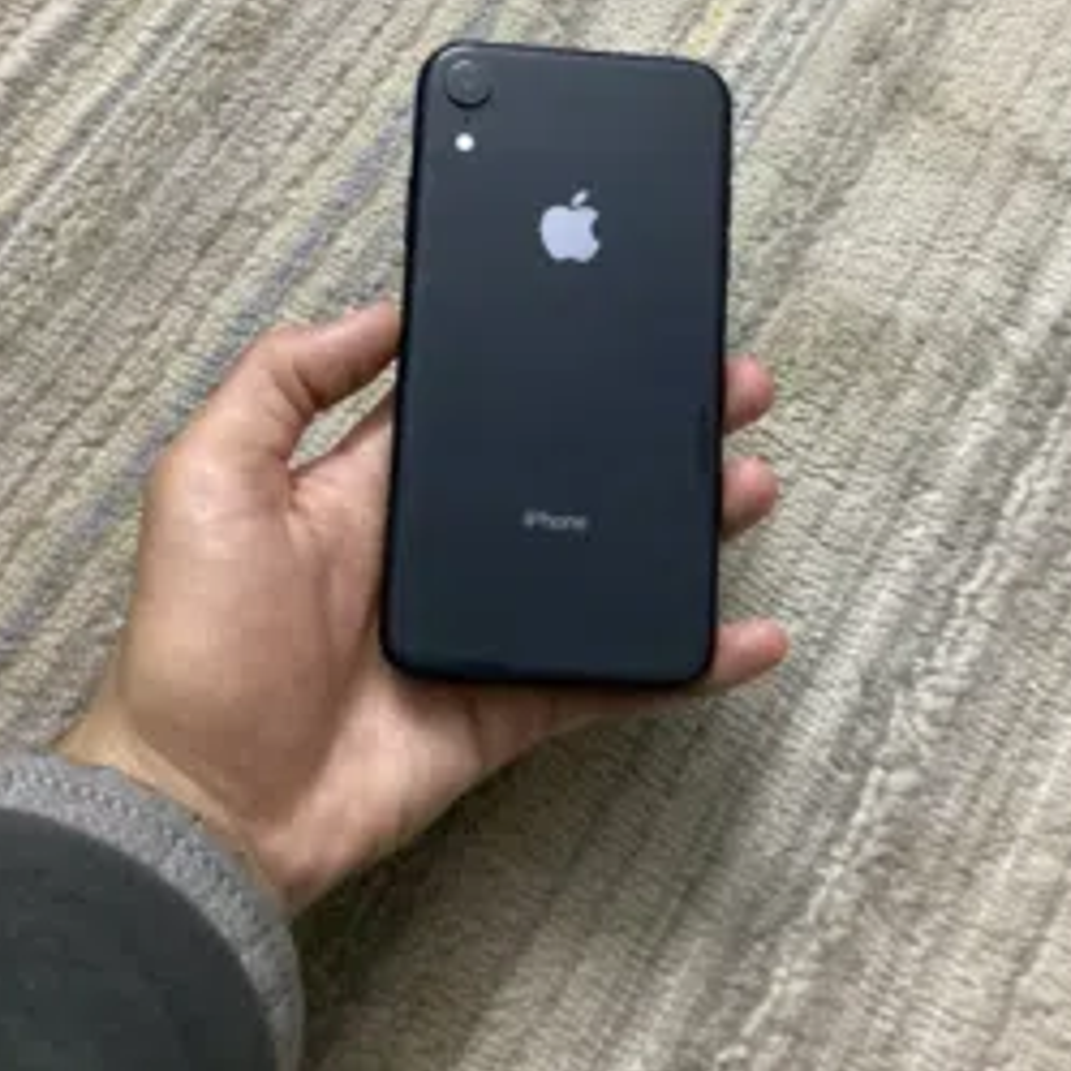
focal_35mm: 44
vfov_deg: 38.2
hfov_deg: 38.3
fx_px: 1540
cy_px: 422
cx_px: 611
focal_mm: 3.3
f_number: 2.4
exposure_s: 1/33
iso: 400
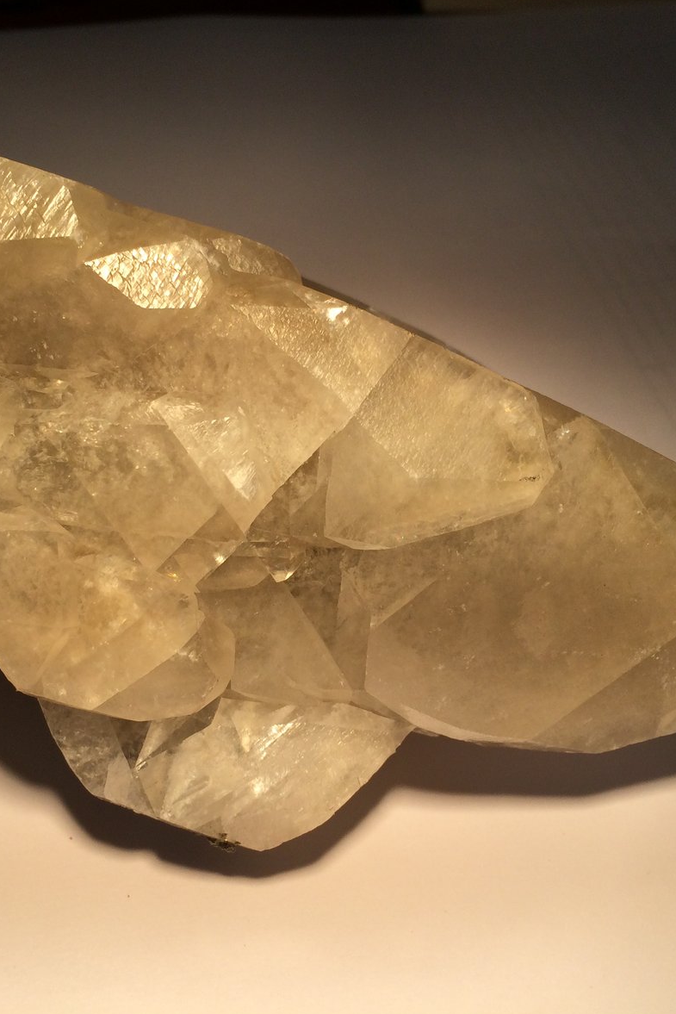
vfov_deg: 47.4
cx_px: 257
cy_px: 509
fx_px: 1154
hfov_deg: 32.5
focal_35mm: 41
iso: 32
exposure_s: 1/451
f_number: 2.2
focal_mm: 4.15
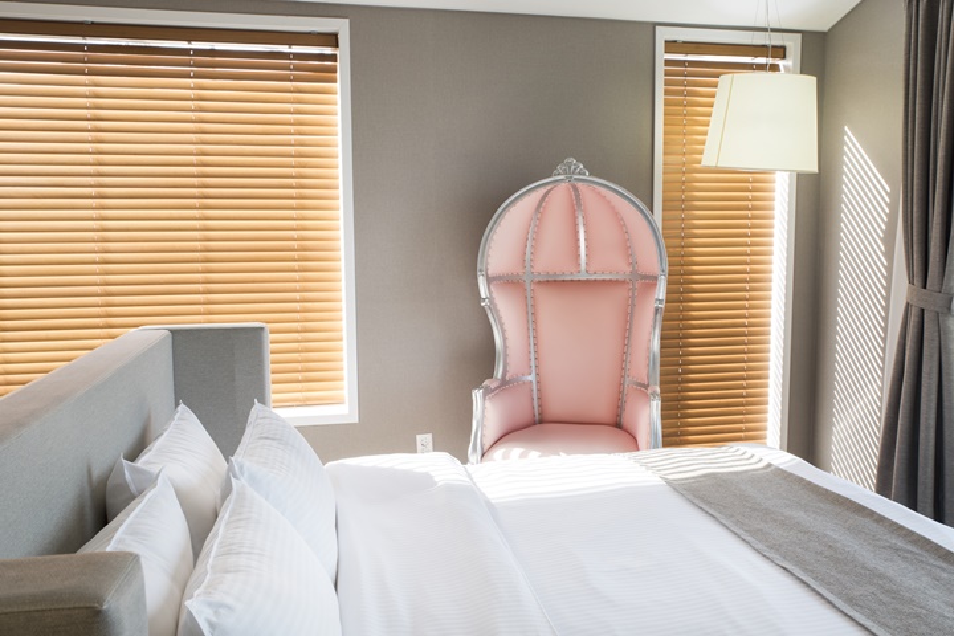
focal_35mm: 31
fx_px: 821
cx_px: 477
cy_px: 318
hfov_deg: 60.3
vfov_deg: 42.3
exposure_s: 1/8
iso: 100
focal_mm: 31
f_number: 10
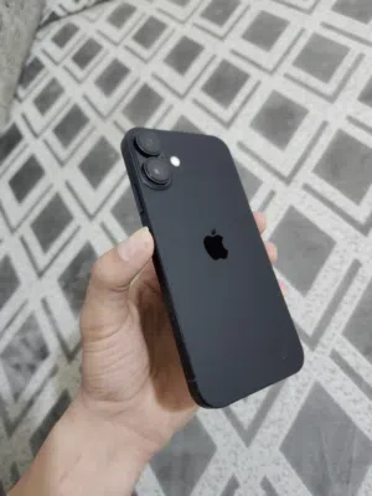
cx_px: 186
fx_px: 330
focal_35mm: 23
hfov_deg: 58.9
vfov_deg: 73.9
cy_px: 248
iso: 800
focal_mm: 5.54
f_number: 1.8
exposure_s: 1/50
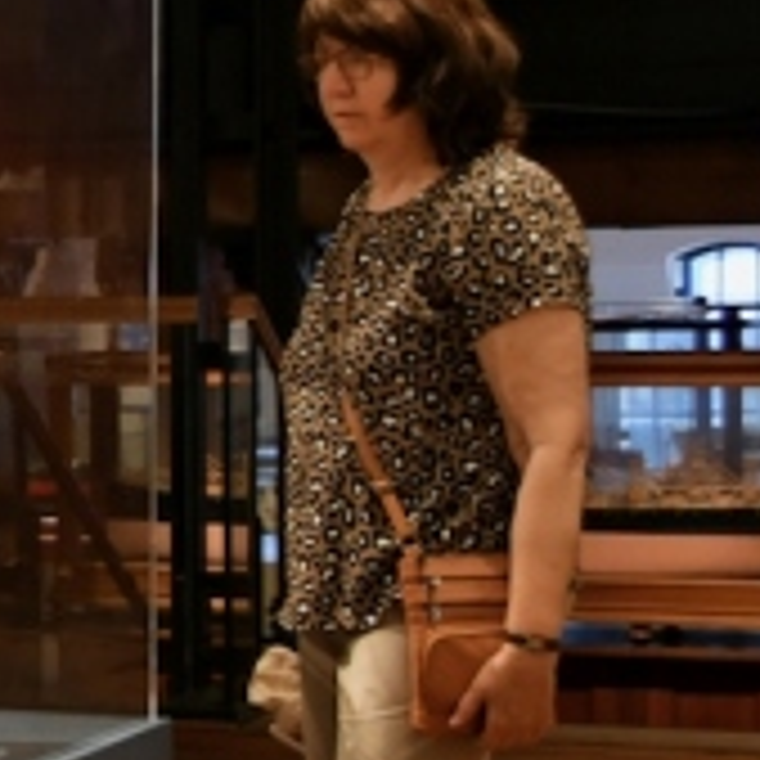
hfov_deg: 9.4
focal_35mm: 169
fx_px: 4198
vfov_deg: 10.3
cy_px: 373
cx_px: -944
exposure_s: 1/60
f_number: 4
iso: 2000
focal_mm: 28
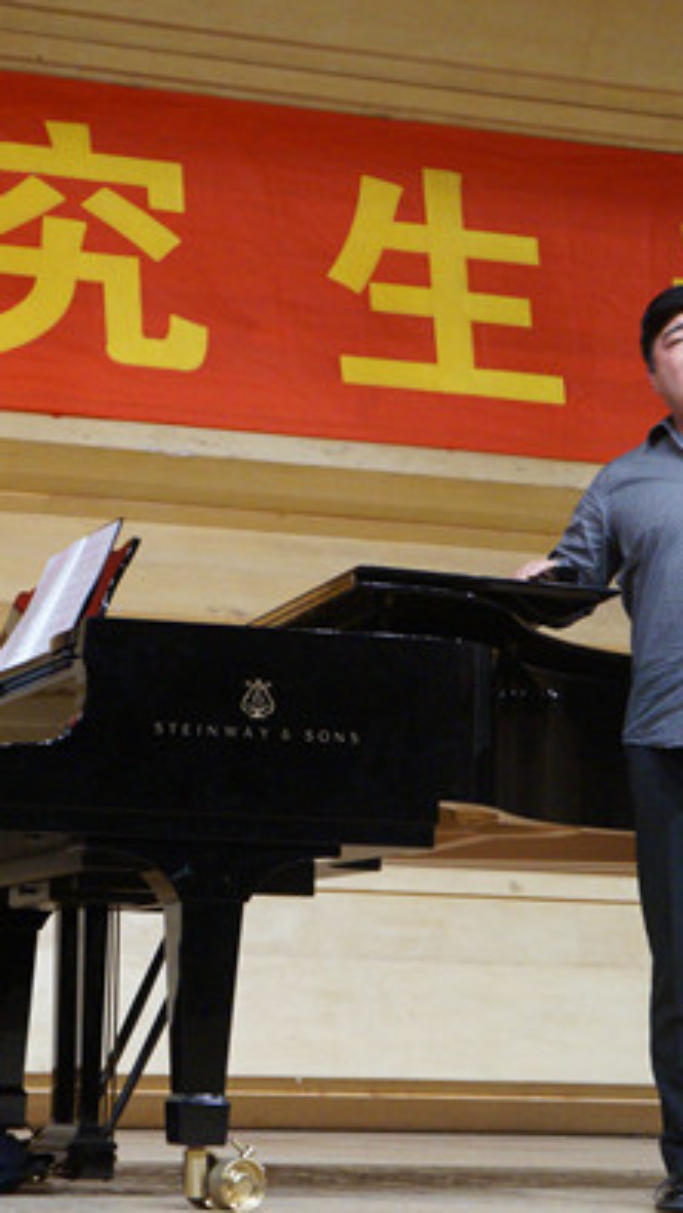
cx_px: 258
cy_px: 608
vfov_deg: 20.8
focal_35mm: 103
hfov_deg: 11.8
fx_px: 3305
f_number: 4.5
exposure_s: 1/160
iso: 2000
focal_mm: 43
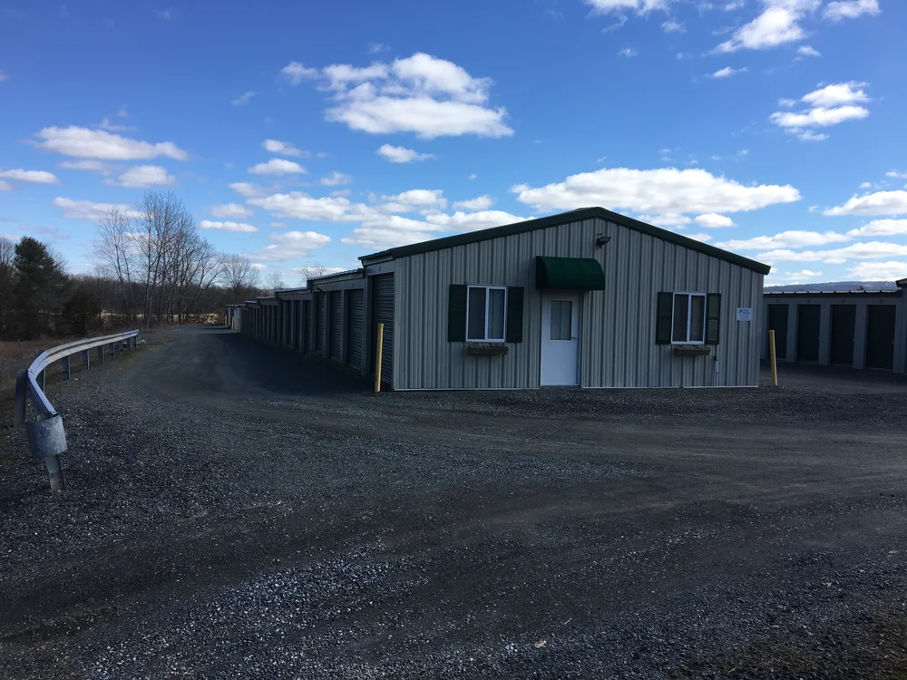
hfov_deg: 61.7
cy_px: 340
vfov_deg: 48.2
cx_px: 454
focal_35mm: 29
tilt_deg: -1.7
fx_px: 760
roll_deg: -1.7
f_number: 2.2
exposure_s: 1/1304
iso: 25
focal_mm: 4.15
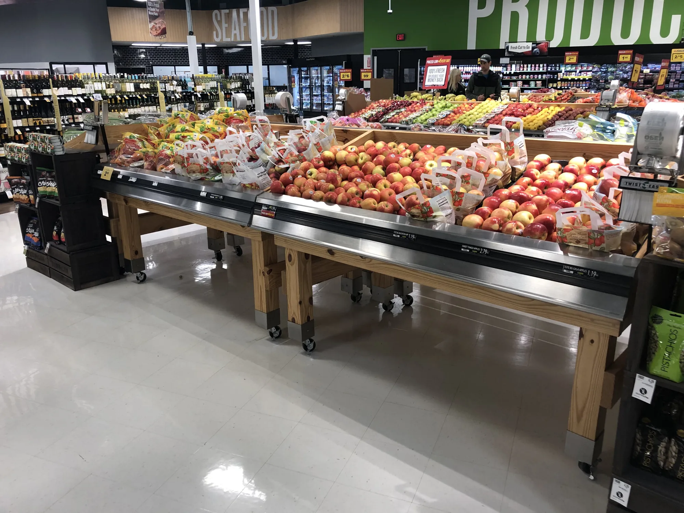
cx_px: 342
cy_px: 256
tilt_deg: -16.6
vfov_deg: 49.7
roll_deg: +1.2
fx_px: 553
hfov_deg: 63.4
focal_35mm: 28
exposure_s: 1/30
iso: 25
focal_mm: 3.99
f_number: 1.8
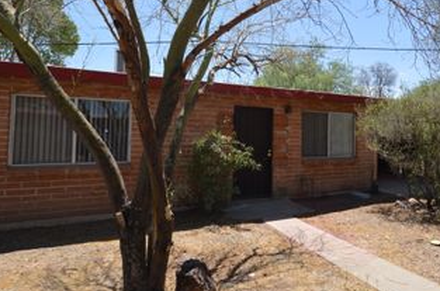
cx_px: 280
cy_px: 117
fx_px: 293
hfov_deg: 72.4
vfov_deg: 52.5
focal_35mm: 24
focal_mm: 10
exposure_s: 1/200
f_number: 7.1
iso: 100
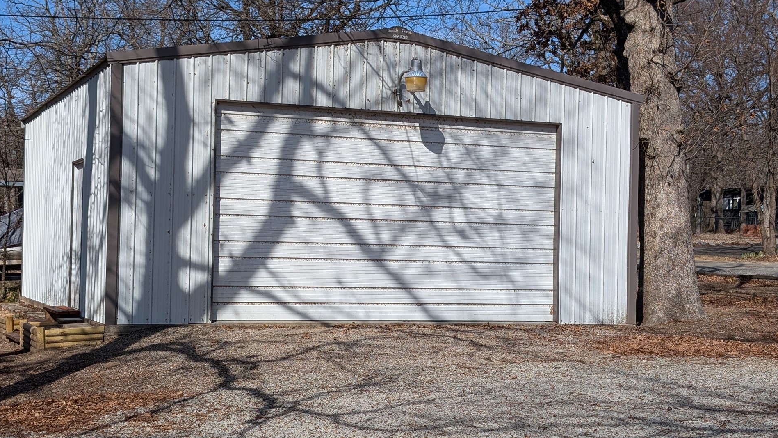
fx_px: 1114
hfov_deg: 38.5
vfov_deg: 22.2
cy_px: 207
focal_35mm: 54
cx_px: 391
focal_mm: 6.9
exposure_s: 1/1453
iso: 23
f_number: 1.68
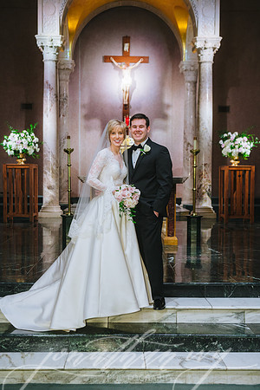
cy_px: 195
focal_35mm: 48
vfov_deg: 41.1
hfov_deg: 28.1
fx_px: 520
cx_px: 130
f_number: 4
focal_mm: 48
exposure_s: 1/250
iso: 1250
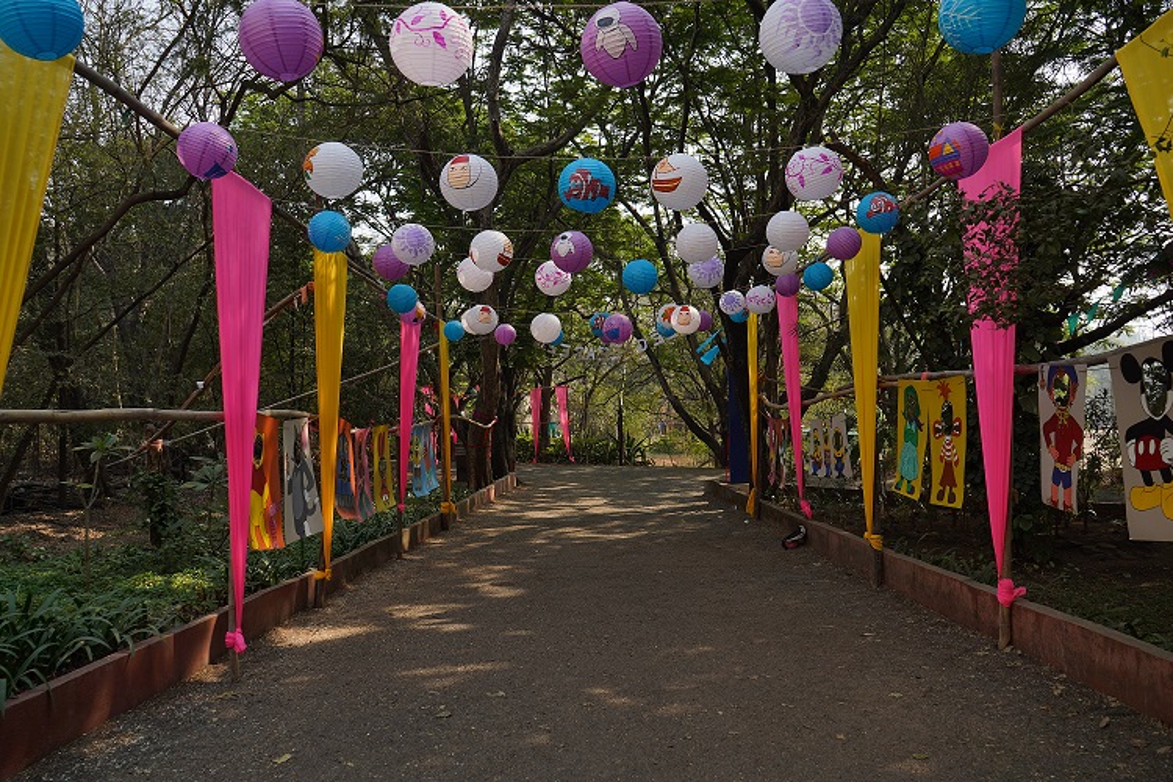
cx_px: 586
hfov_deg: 65.5
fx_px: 912
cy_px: 391
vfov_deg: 46.4
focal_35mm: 28
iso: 160
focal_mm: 28
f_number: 5.6
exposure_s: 1/400
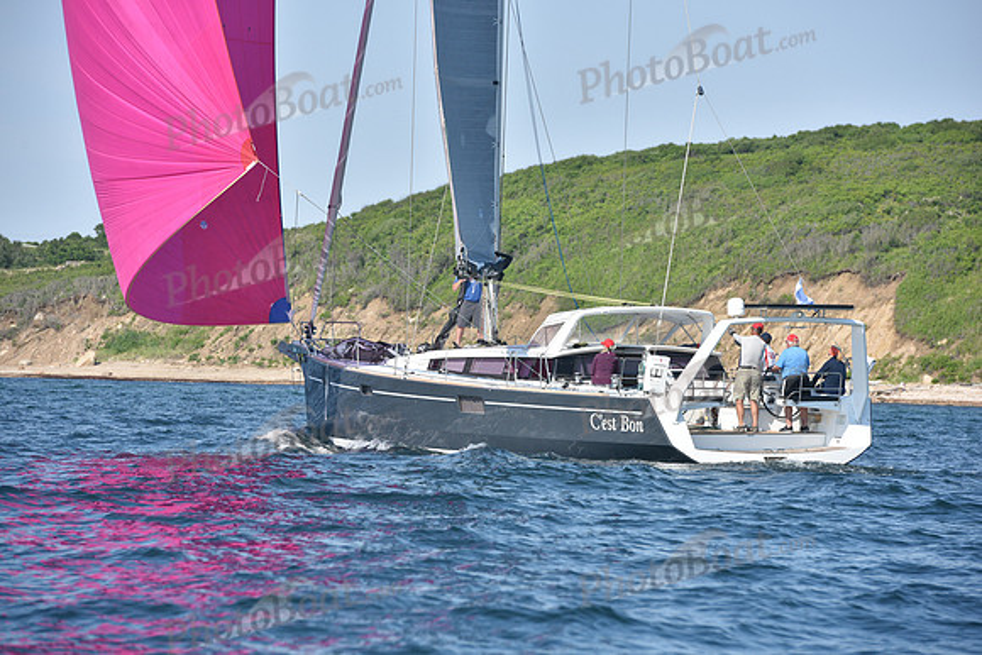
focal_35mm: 200
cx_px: 491
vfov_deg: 6.9
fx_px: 5457
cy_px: 328
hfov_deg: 10.3
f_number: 8
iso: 320
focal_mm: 200
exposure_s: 1/1250
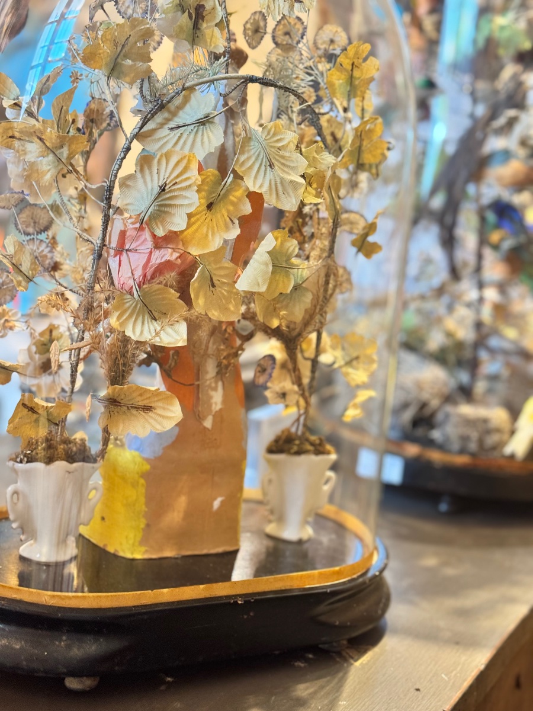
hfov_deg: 30.3
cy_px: 356
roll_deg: -6.6
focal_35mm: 48
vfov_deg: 39.7
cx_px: 266
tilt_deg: -7.4
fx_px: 985
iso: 200
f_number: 1.78
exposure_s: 1/33
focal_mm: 6.76
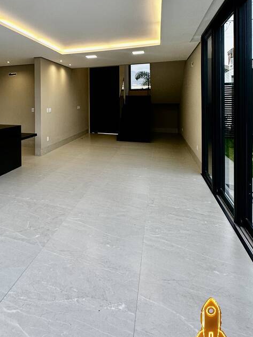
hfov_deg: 53.4
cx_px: 54
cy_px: 103
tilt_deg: +1.5
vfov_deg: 68.8
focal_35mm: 24
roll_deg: -0.1
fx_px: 234
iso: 100
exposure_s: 1/120
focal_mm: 2.22
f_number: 2.2
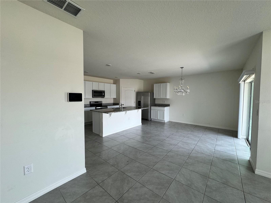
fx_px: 110
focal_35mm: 14
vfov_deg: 85.7
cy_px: 102
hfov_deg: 102.1
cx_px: 136
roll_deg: +0.1
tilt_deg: -3.5
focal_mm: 2.22
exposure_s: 1/99
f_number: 2.2
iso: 100
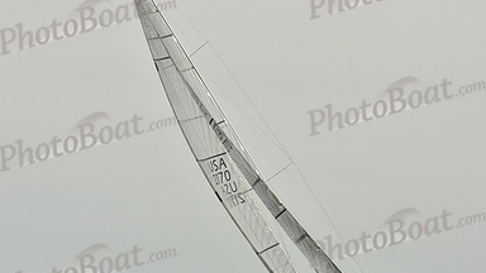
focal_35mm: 136
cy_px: 187
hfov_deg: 15.8
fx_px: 1753
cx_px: 242
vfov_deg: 8.9
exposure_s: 1/1000
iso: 400
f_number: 13
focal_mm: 86
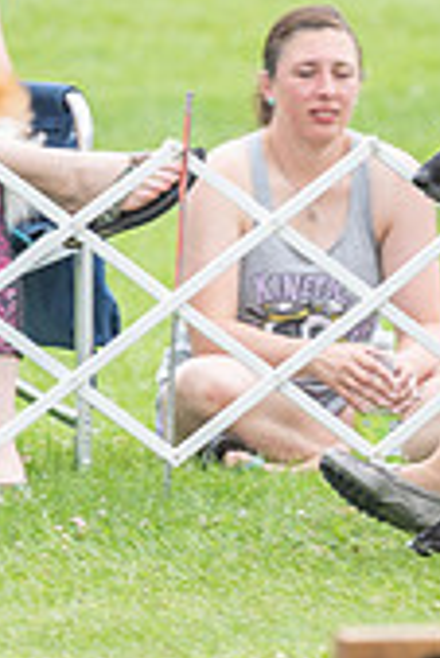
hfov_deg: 2.1
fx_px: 11745
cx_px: 495
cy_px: -64
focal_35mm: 642
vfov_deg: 3.2
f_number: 4.5
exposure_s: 1/400
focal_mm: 187
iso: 400
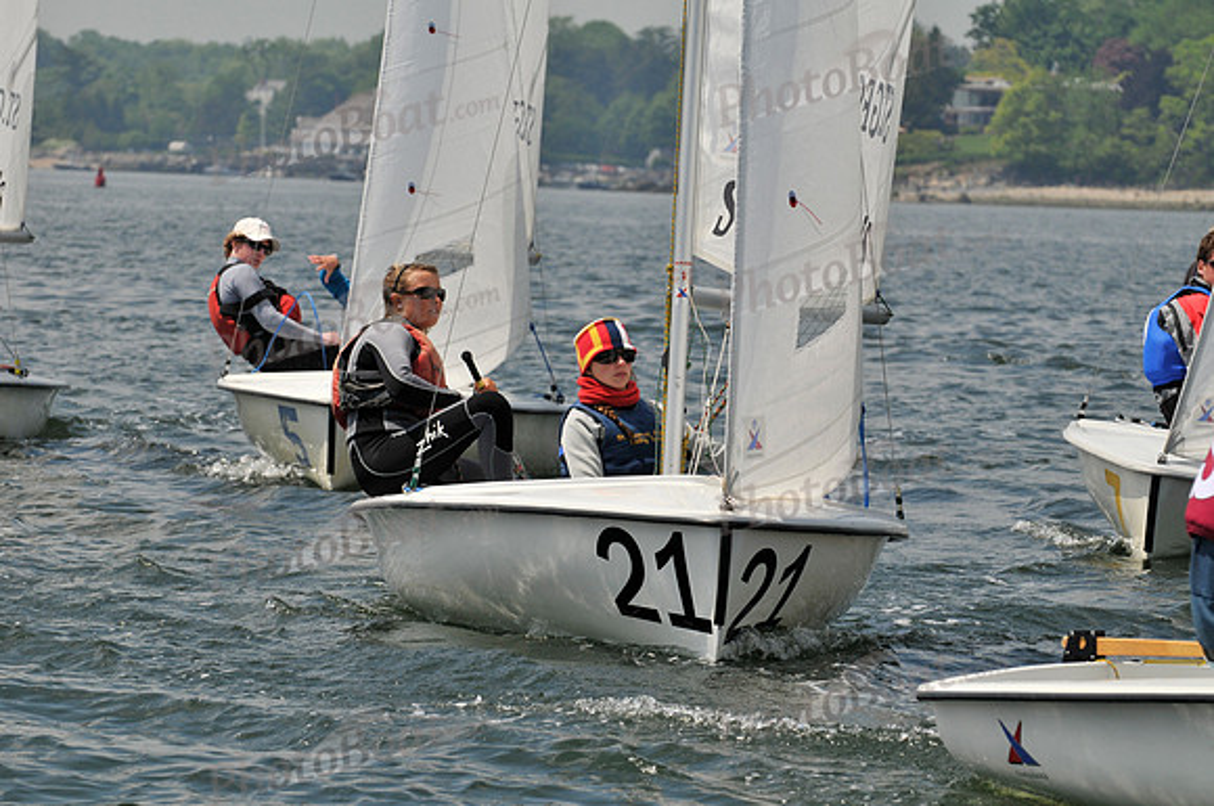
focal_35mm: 255
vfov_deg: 5.4
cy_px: 403
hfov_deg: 8.1
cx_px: 607
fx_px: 8587
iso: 200
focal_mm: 170
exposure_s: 1/1000
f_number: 8
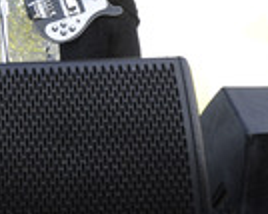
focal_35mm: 88
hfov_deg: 19.7
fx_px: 697
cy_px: 2
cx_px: -100
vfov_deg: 17.1
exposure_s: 1/500
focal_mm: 28
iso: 1000
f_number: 4.5
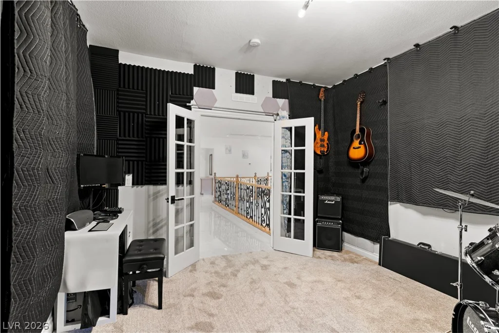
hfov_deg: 93.3
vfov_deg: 70.5
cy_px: 166
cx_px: 250
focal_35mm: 17
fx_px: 236
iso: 400
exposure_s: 1/6
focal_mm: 17
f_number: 8
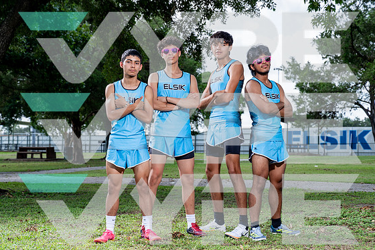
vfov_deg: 19.2
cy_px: 129
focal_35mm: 71
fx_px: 740
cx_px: 191
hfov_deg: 28.4
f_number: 5.6
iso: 100
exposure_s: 1/250
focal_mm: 67
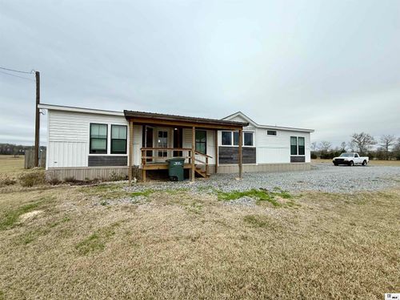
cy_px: 150
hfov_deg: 102.1
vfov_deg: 85.6
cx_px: 200
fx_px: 162
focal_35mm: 14
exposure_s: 1/1497
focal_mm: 2.22
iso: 50
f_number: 2.2
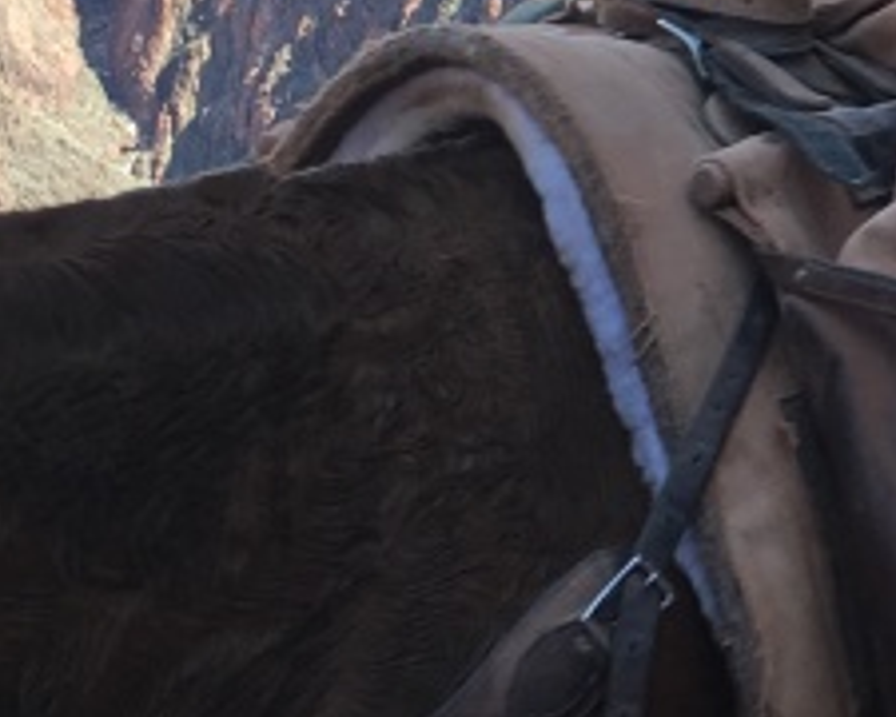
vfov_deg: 11.9
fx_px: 3421
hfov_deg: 14.0
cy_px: 247
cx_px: 1358
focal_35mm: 129
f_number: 2.2
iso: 25
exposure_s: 1/272
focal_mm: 4.15
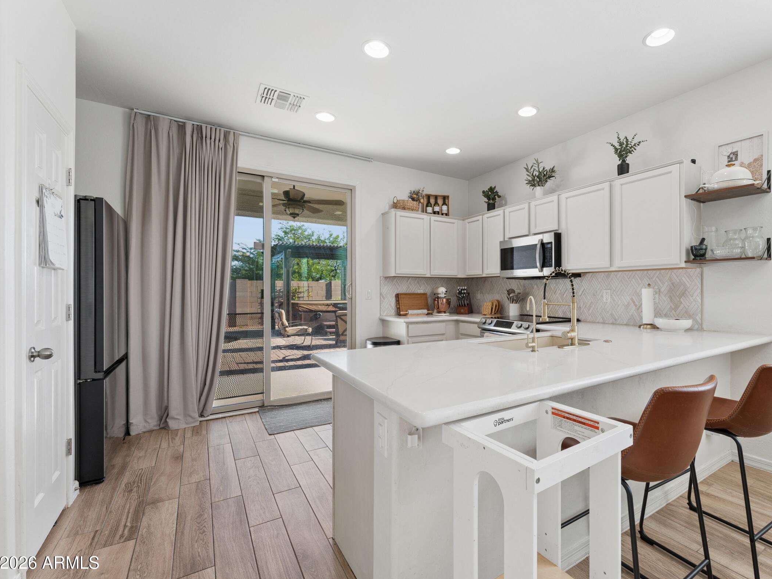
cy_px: 285
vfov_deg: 78.1
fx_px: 357
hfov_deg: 93.5
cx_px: 456
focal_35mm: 16
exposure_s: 1/50
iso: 320
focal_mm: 14
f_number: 8
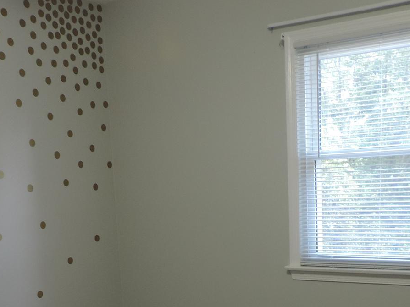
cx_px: 201
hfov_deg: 34.9
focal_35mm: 55
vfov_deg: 25.4
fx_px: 651
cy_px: 300
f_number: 3
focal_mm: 4.3
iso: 180
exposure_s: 1/30
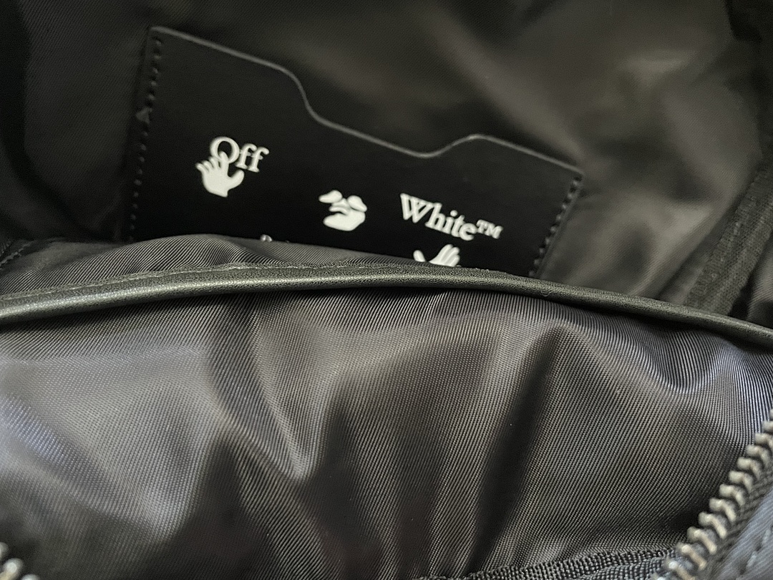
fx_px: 581
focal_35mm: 26
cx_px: 386
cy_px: 290
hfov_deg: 67.3
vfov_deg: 53.1
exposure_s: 1/25
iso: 800
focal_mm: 4.2
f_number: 1.6
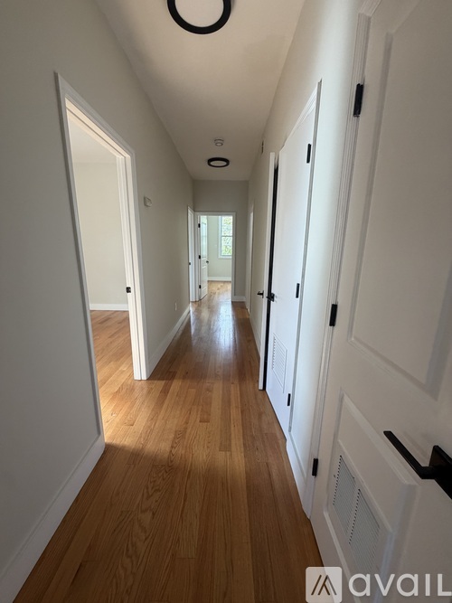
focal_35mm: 14
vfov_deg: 102.1
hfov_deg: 85.7
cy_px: 302
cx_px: 226
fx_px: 244
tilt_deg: -8.1
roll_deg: +1.3
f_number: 2.2
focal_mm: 2.22
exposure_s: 1/120
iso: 200
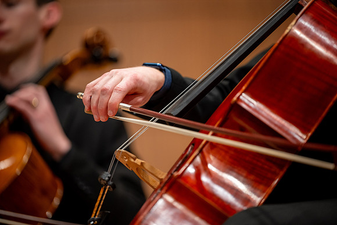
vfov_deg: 6.9
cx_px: 168
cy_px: 112
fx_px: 1873
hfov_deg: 10.3
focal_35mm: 200
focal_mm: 200
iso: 1000
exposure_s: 1/200
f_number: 2.8
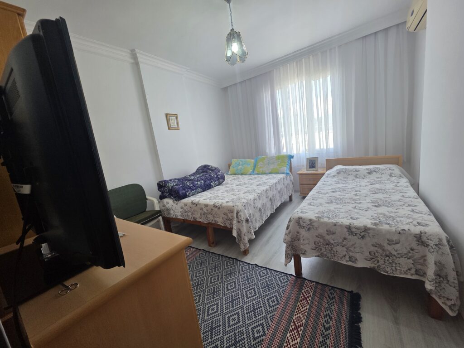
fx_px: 174
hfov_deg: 106.2
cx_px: 232
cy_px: 174
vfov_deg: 89.9
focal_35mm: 13
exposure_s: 1/100
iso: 80
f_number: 1.9
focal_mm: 2.2
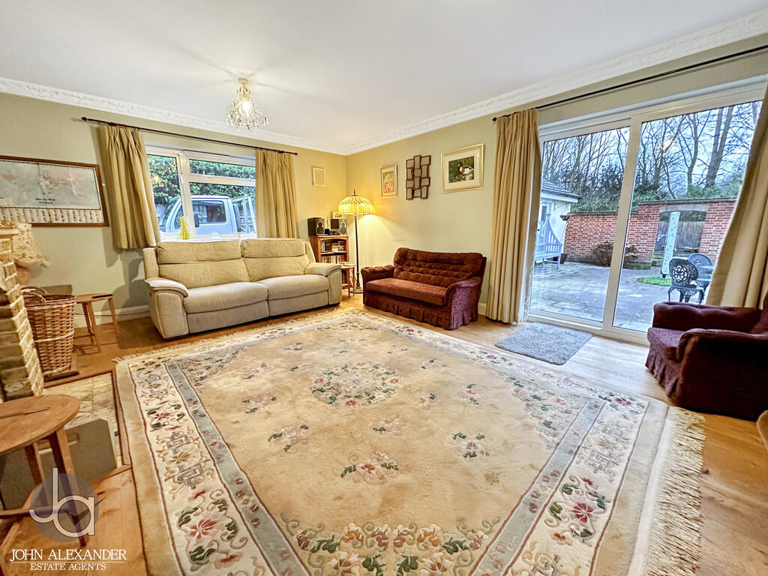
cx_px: 384
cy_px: 288
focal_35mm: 14
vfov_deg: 85.7
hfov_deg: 102.1
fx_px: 311
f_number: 2.2
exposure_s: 1/50
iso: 800
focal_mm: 2.22
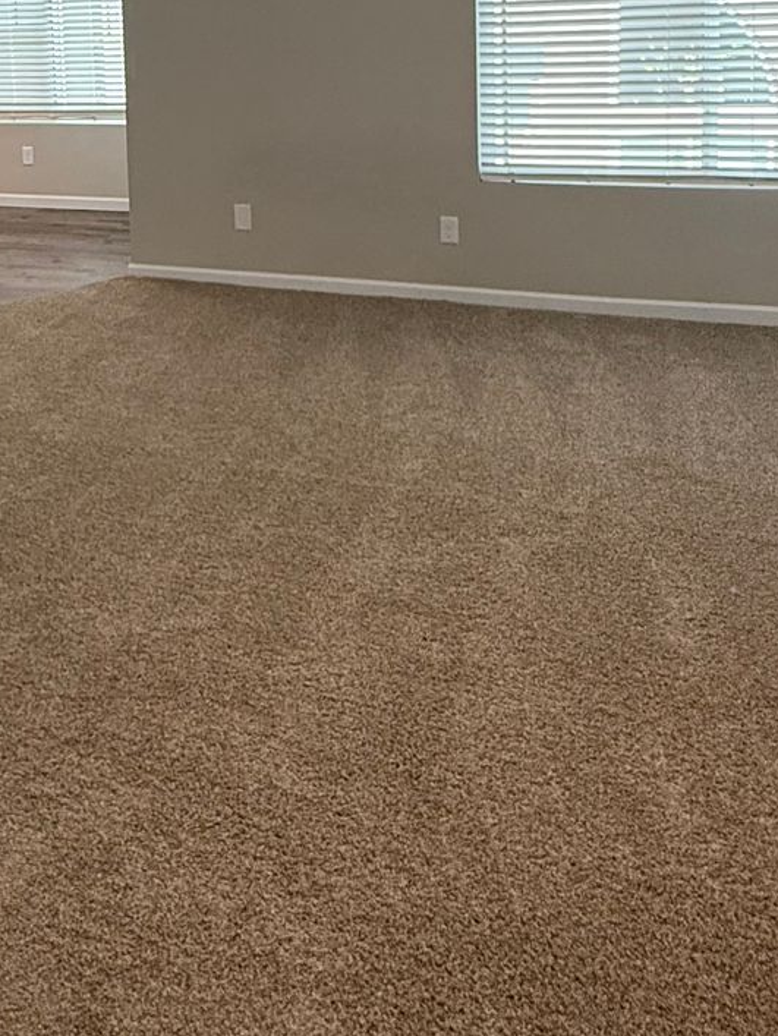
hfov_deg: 35.6
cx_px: 82
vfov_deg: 44.8
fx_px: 1138
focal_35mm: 38
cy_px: 116
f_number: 2.2
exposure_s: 1/120
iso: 250
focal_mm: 2.22
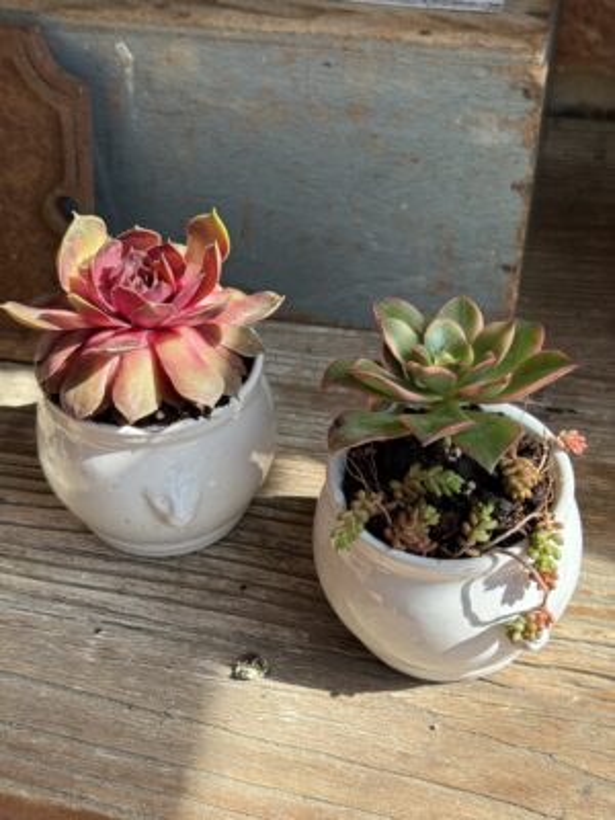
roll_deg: +1.9
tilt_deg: -40.7
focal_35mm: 48
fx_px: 1137
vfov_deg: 39.7
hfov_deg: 30.3
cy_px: 410
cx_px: 308
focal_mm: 6.76
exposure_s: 1/641
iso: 64
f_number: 1.78
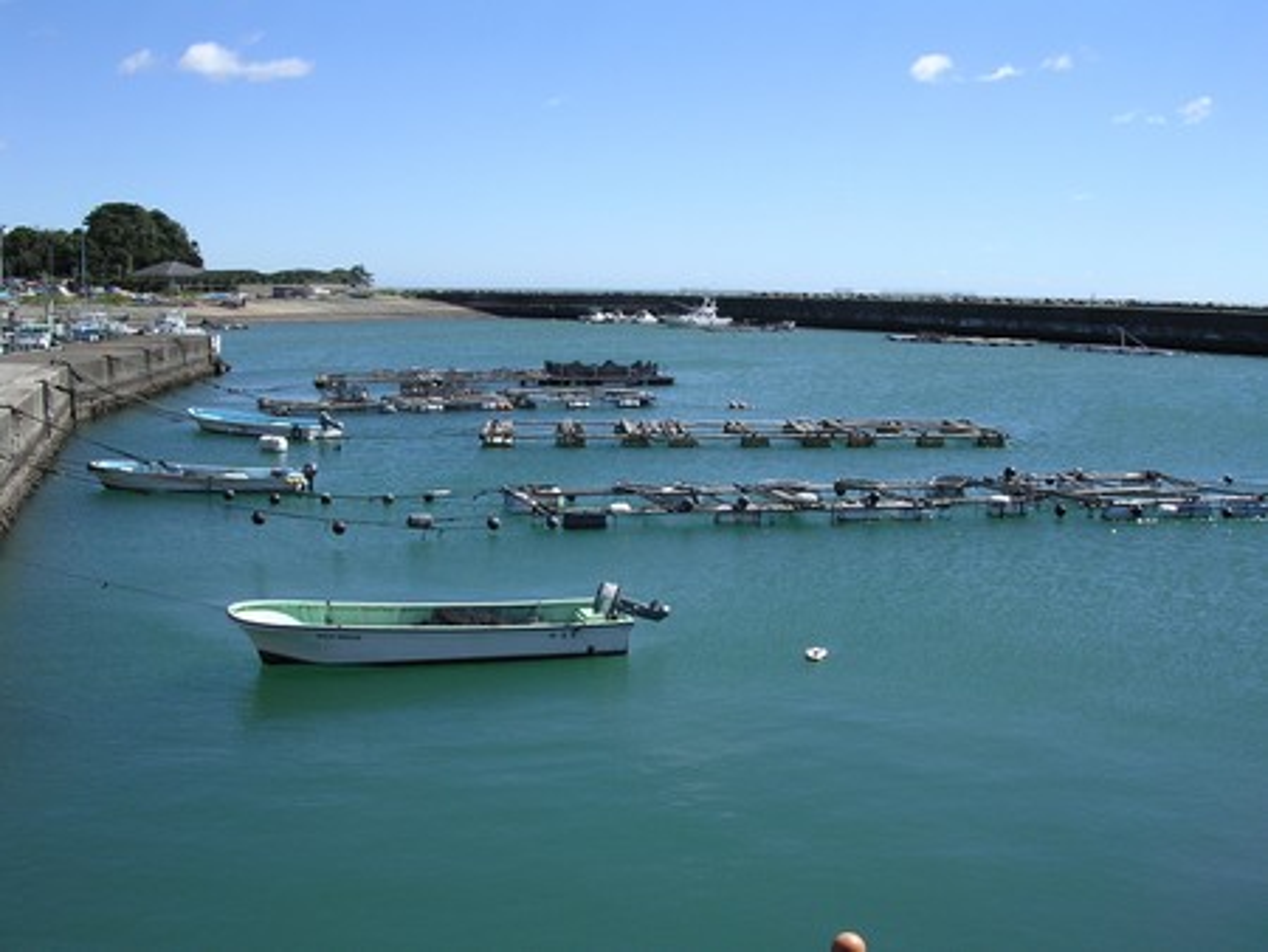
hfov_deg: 49.0
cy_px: 476
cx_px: 634
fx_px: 1393
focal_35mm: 38
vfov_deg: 37.8
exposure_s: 1/331
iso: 100
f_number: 5.6
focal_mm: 5.8
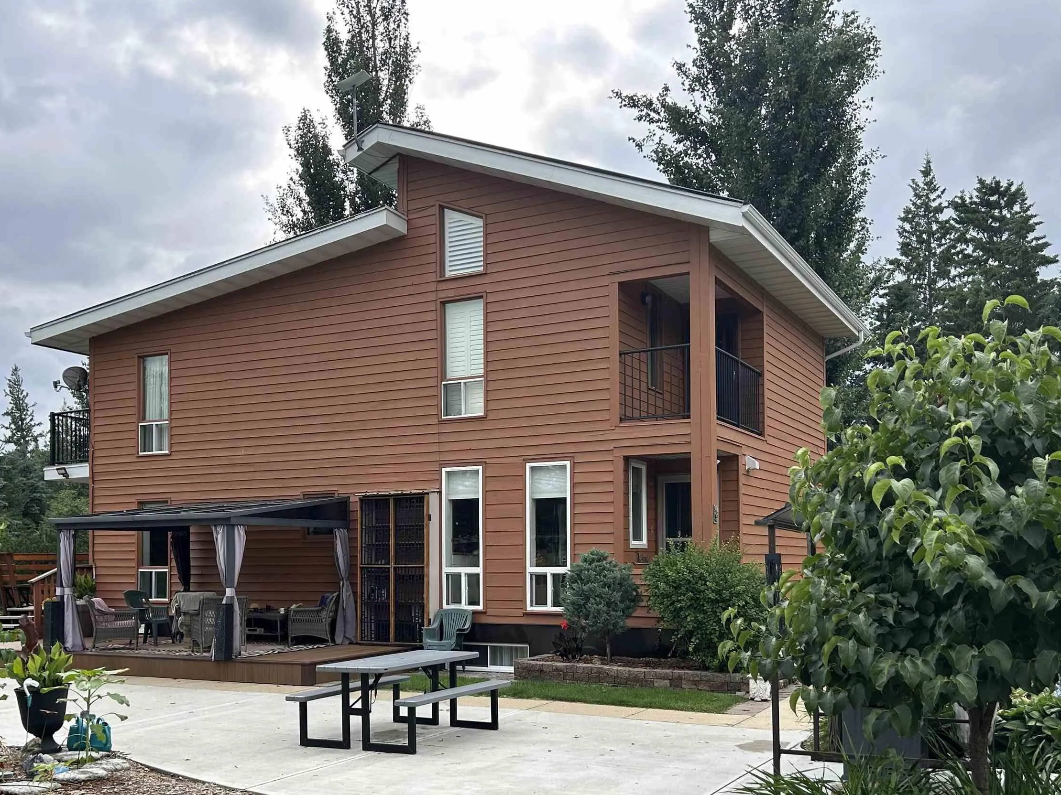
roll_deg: +0.7
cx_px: 454
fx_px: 1103
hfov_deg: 51.2
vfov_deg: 39.2
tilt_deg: +1.1
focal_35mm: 36
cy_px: 535
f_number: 1.5
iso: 50
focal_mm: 5.7
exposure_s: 1/1597
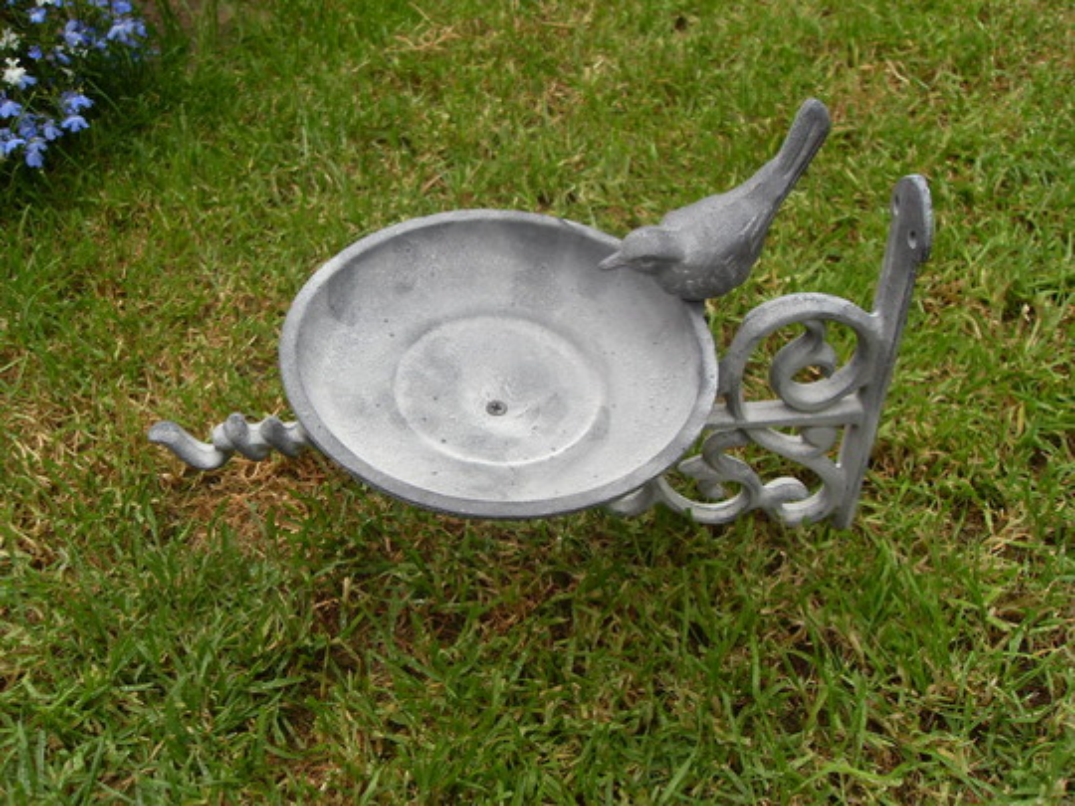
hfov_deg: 52.6
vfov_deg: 40.7
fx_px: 1087
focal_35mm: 35
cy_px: 403
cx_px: 538
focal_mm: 6.3
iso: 80
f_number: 2.8
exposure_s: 1/250
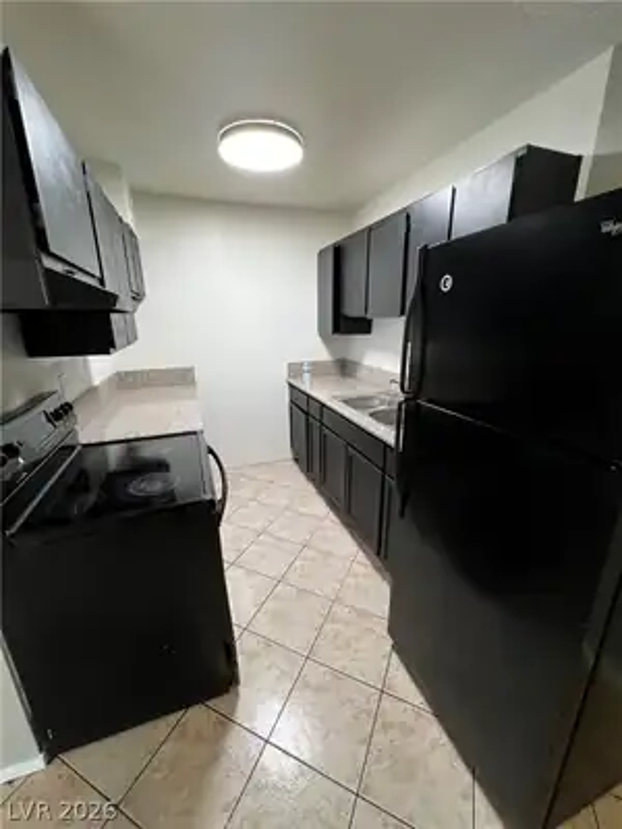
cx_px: 311
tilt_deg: -16.8
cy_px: 414
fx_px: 311
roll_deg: +0.3
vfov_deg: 106.2
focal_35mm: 13
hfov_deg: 89.9
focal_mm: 1.57
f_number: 1.8
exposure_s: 1/60
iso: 200
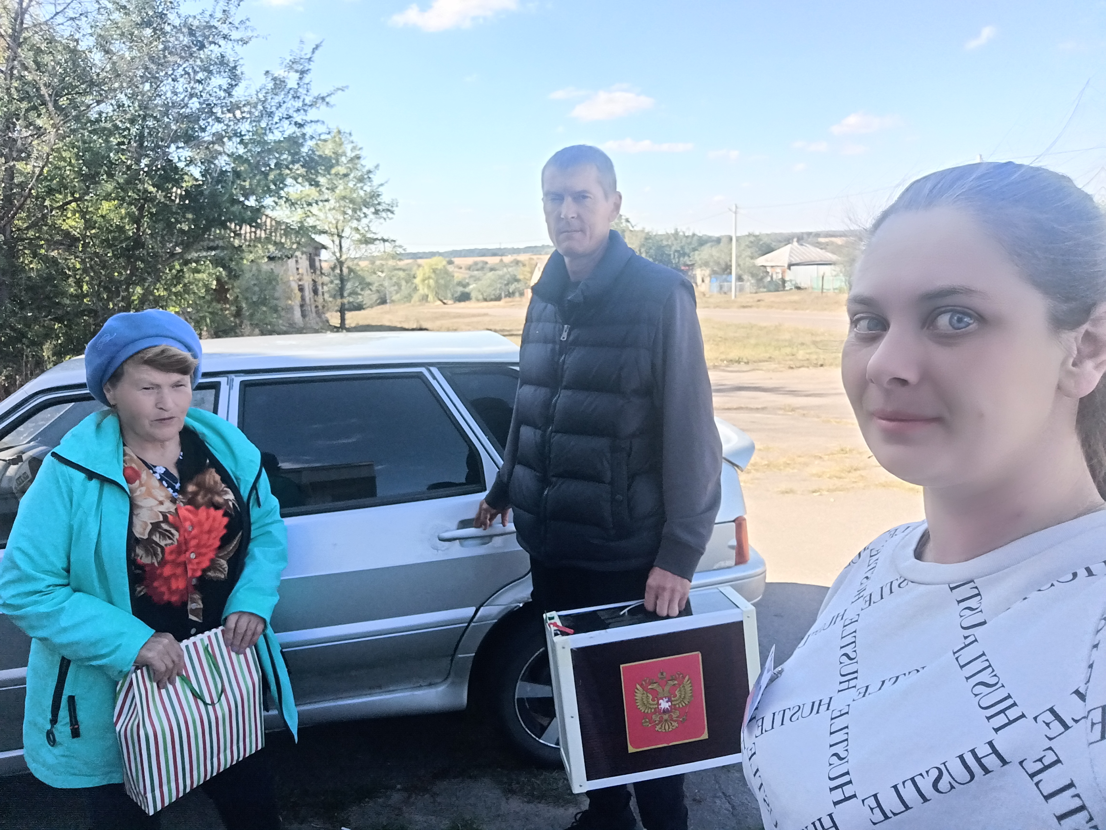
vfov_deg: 56.8
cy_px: 415
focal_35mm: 24
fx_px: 767
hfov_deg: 71.6
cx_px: 553
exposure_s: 1/269
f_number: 2.45
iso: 100
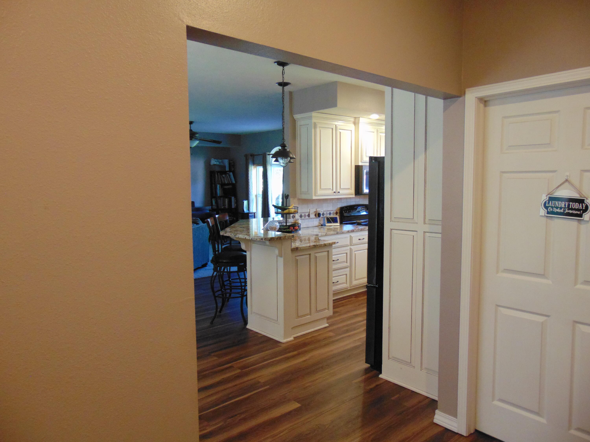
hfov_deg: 69.4
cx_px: 295
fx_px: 426
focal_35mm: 25
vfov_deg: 54.9
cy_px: 221
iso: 320
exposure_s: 1/30
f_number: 3
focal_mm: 4.5
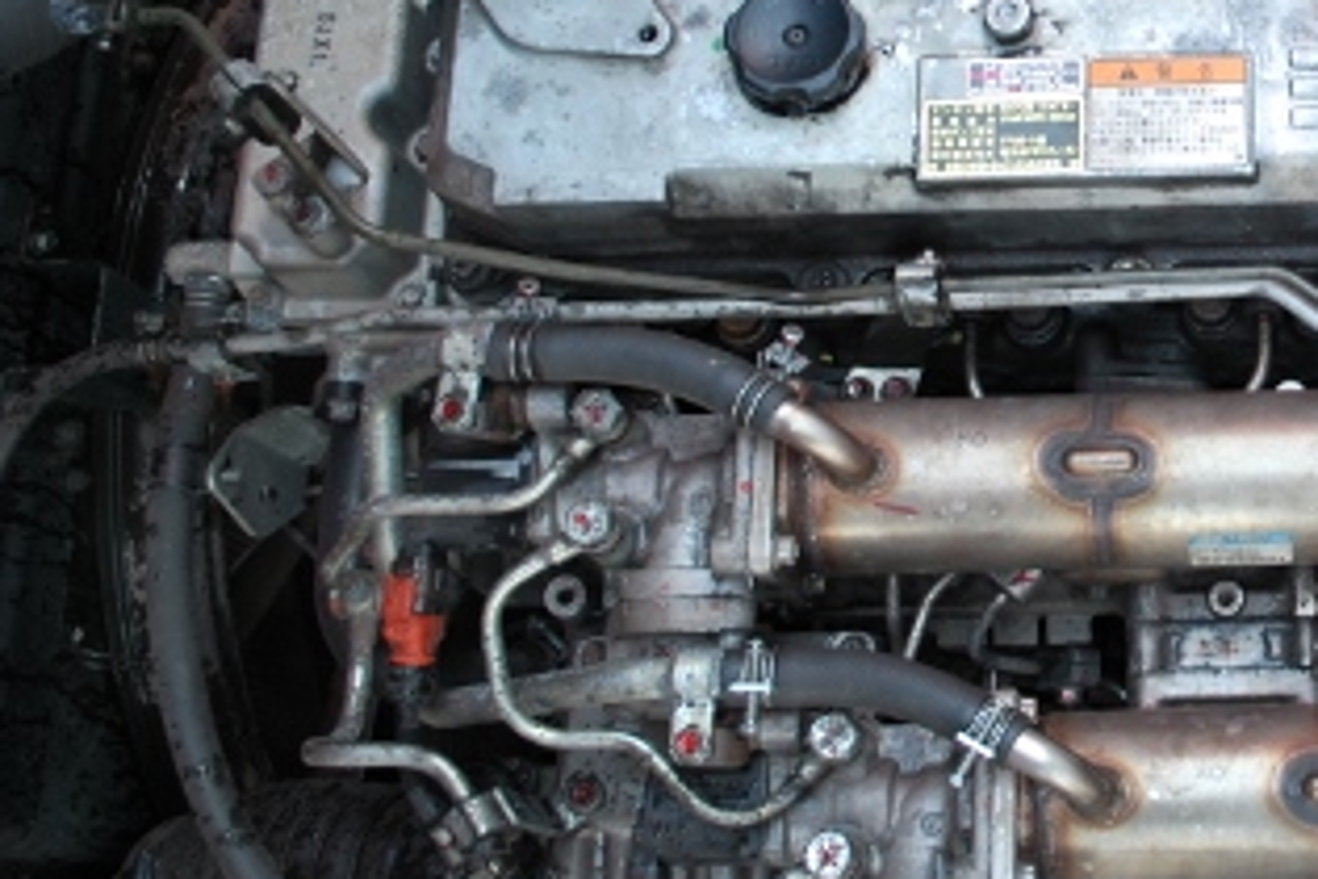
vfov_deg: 22.0
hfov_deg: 30.5
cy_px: 205
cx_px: 1322
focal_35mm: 61
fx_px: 2233
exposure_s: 1/40
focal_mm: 20
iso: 200
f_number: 3.8
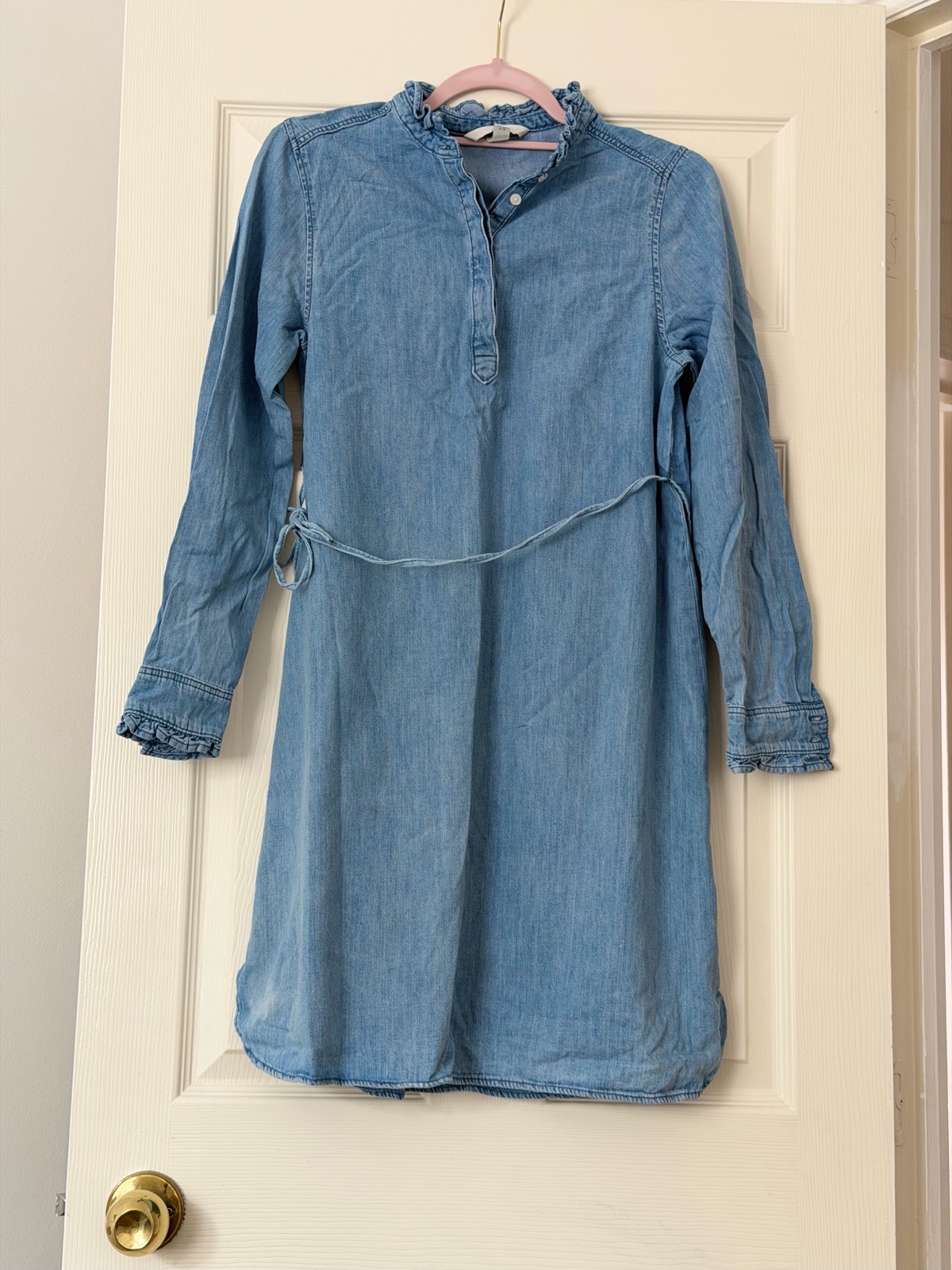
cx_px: 476
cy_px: 635
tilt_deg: +7.4
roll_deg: -2.7
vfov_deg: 39.7
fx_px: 1760
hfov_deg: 30.3
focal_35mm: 48
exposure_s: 1/60
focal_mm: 6.76
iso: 160
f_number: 1.78
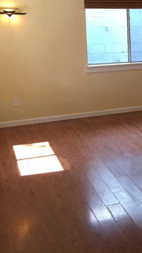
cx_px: 210
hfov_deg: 18.0
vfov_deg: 34.5
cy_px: 78
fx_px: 402
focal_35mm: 60
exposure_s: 1/60
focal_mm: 4.15
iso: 32
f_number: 2.2
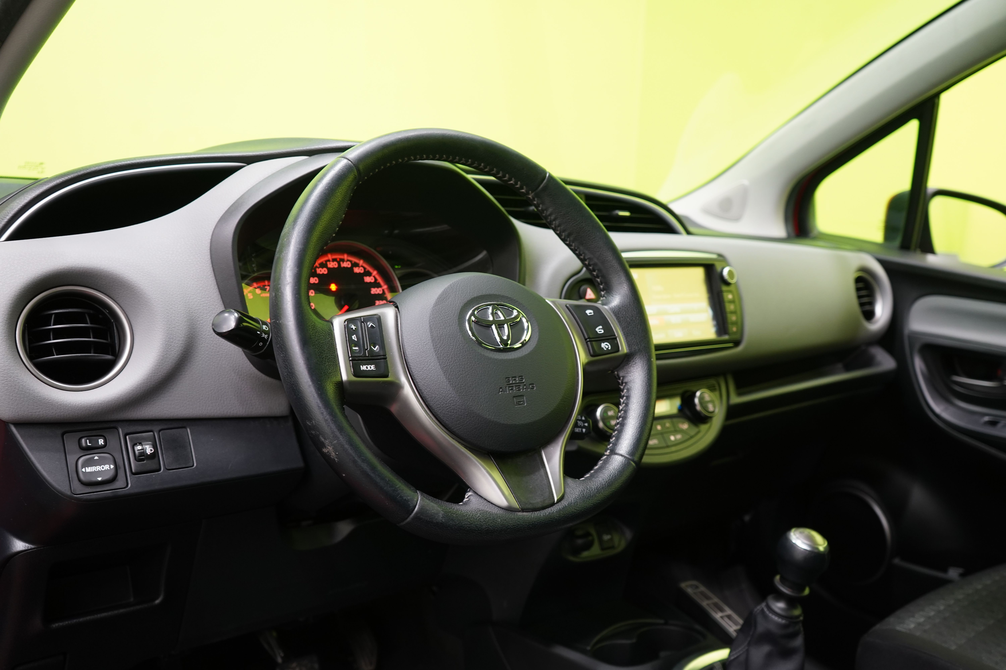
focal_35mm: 32
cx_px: 503
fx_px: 894
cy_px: 335
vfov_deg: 41.1
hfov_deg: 58.7
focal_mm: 32
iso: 1250
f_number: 5
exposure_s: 1/20
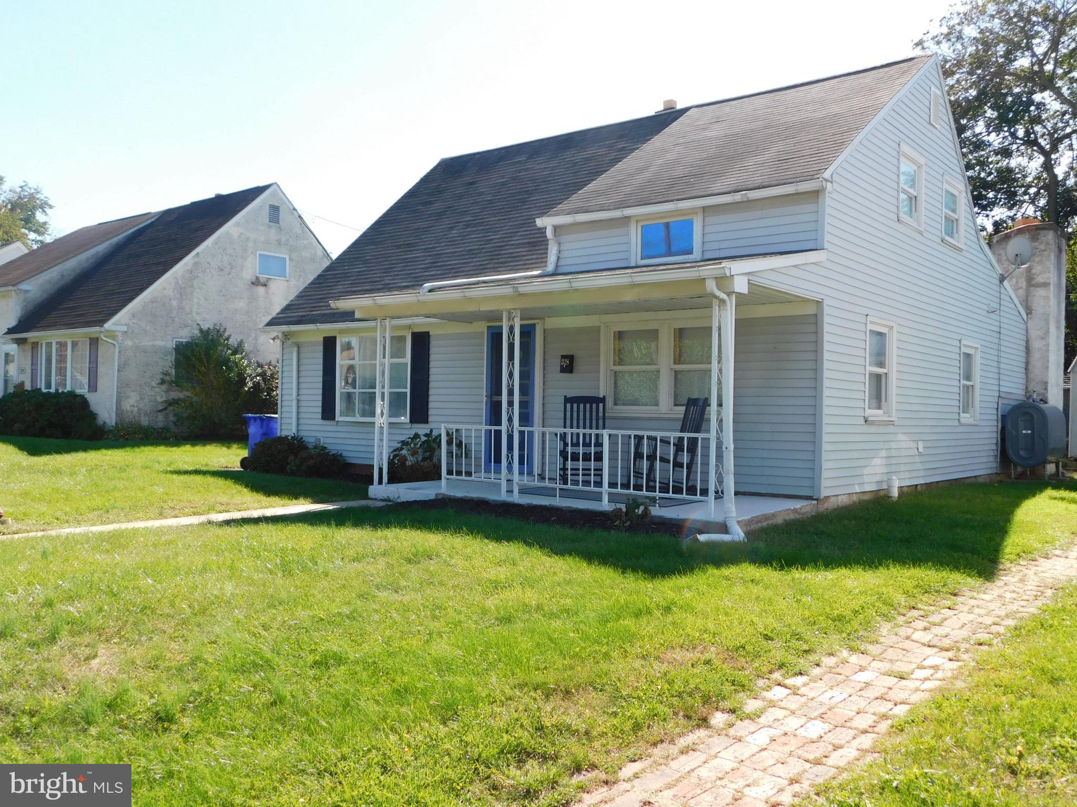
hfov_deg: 60.0
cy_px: 404
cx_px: 538
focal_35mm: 30
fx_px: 933
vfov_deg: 46.8
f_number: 3.2
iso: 125
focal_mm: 5.3
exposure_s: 1/500
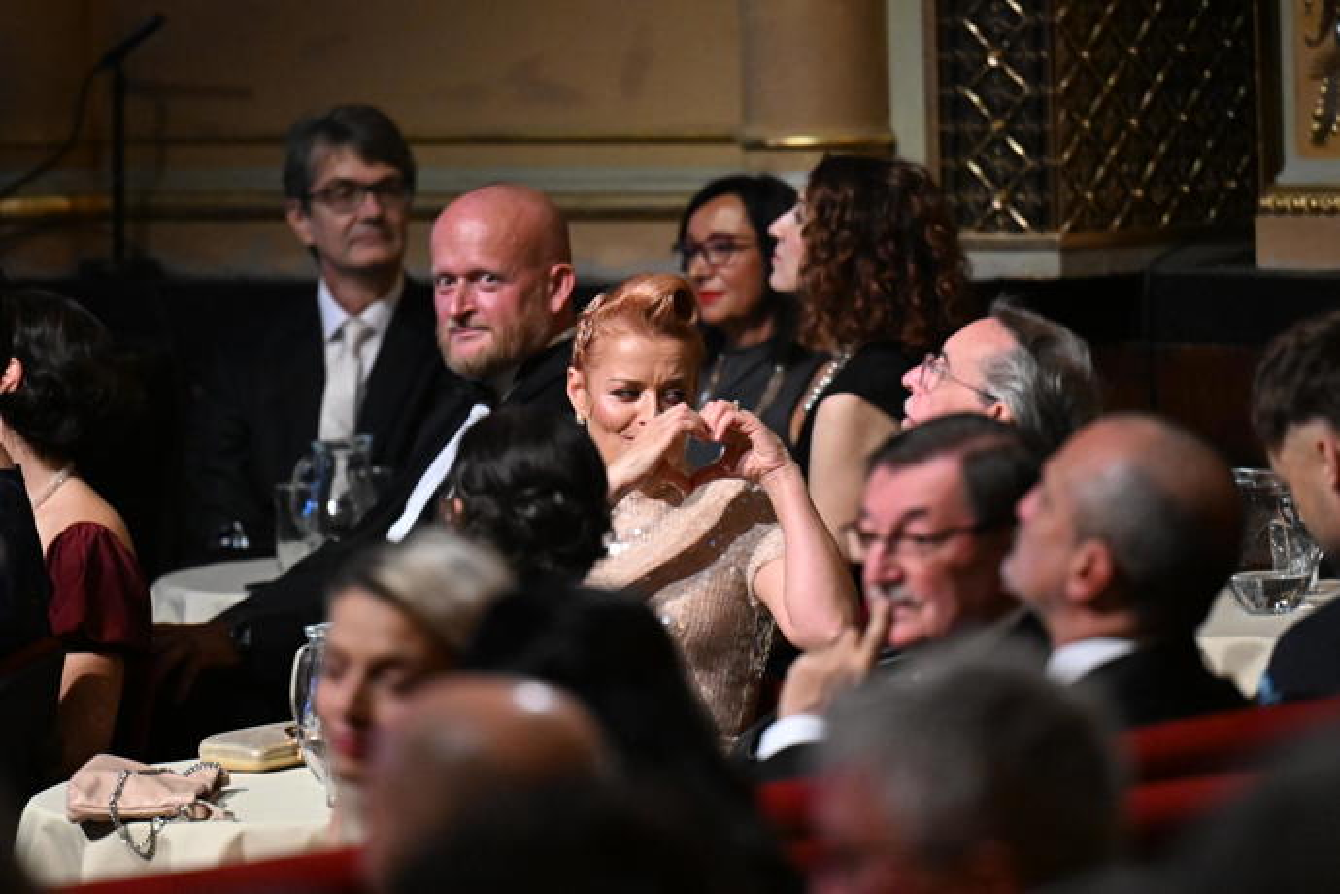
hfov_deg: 6.9
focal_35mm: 300
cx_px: 670
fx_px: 11166
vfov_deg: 4.6
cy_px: 447
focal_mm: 200
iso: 5000
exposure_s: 1/320
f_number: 2.8
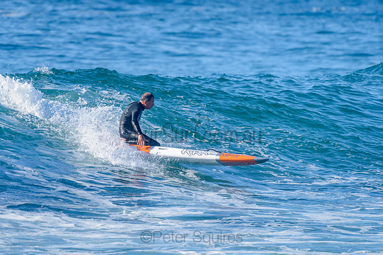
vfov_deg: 2.2
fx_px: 6521
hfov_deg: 3.4
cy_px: 106
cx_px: 154
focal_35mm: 613
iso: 220
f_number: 5.6
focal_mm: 500
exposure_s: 1/2000
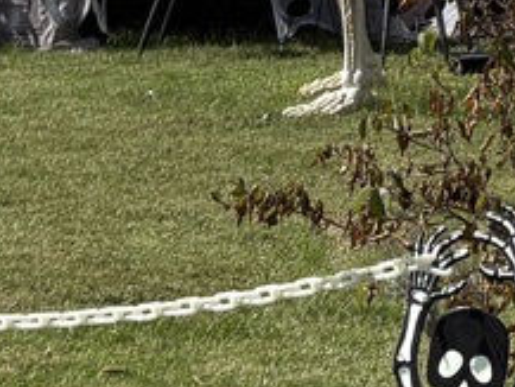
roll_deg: -2.5
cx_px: 843
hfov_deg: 10.5
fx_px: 2679
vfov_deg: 7.9
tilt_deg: +2.9
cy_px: -400
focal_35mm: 180
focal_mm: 5.96
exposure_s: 1/5348
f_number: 1.6
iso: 50
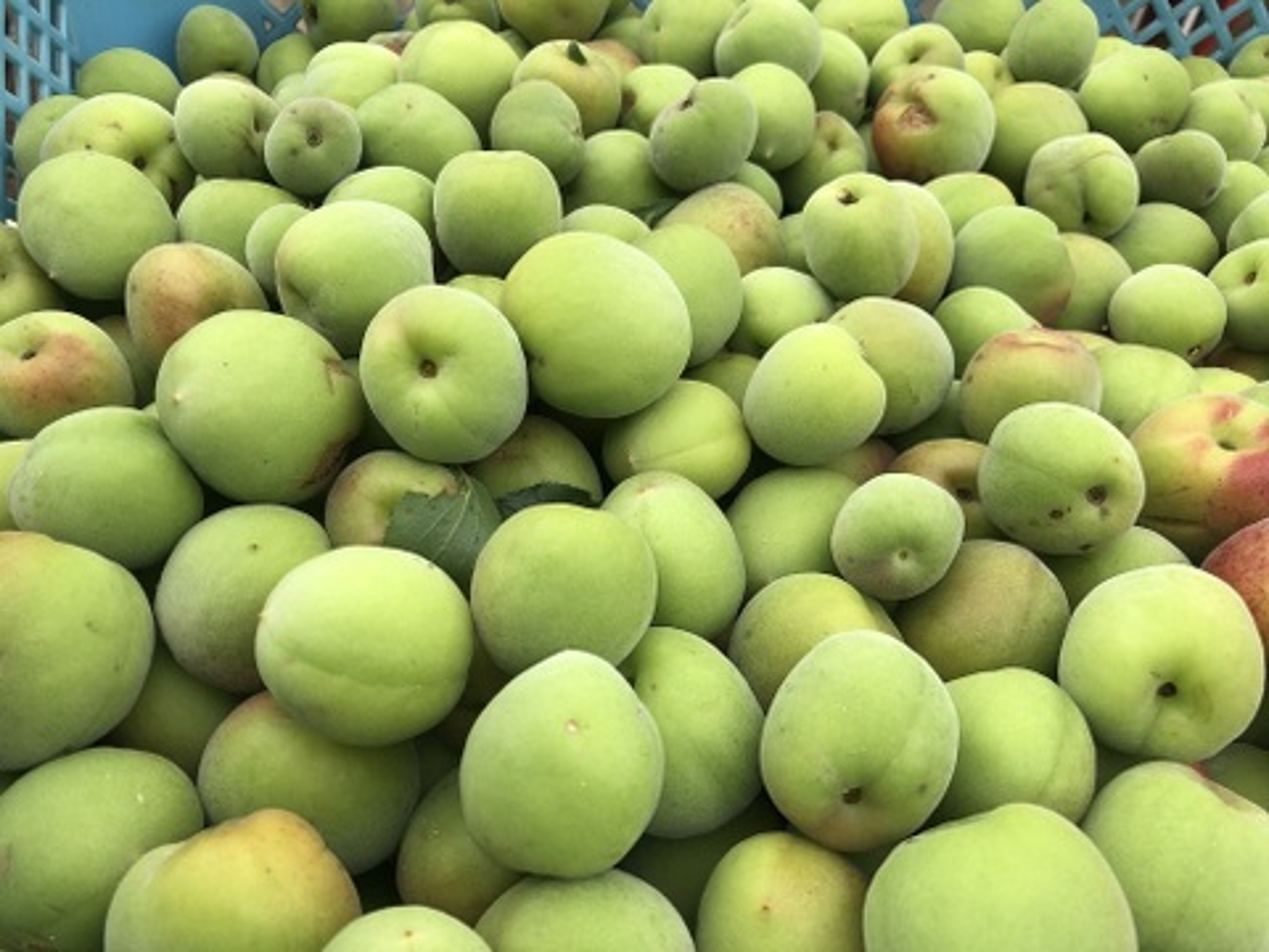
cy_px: 476
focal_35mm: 28
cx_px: 634
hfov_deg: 63.4
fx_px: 1026
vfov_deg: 49.7
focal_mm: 3.99
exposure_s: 1/774
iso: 20
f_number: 1.8
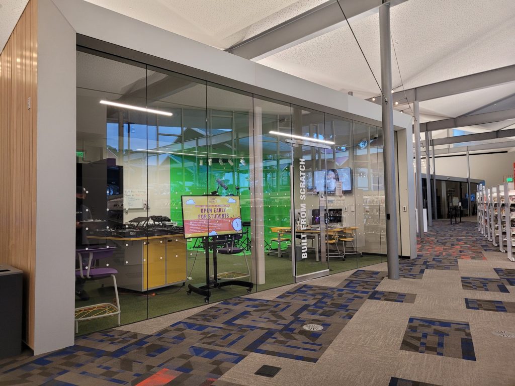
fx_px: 387
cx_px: 258
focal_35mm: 26
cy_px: 193
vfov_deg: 53.1
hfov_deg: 67.3
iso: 250
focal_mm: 5.4
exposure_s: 1/119
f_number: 1.8
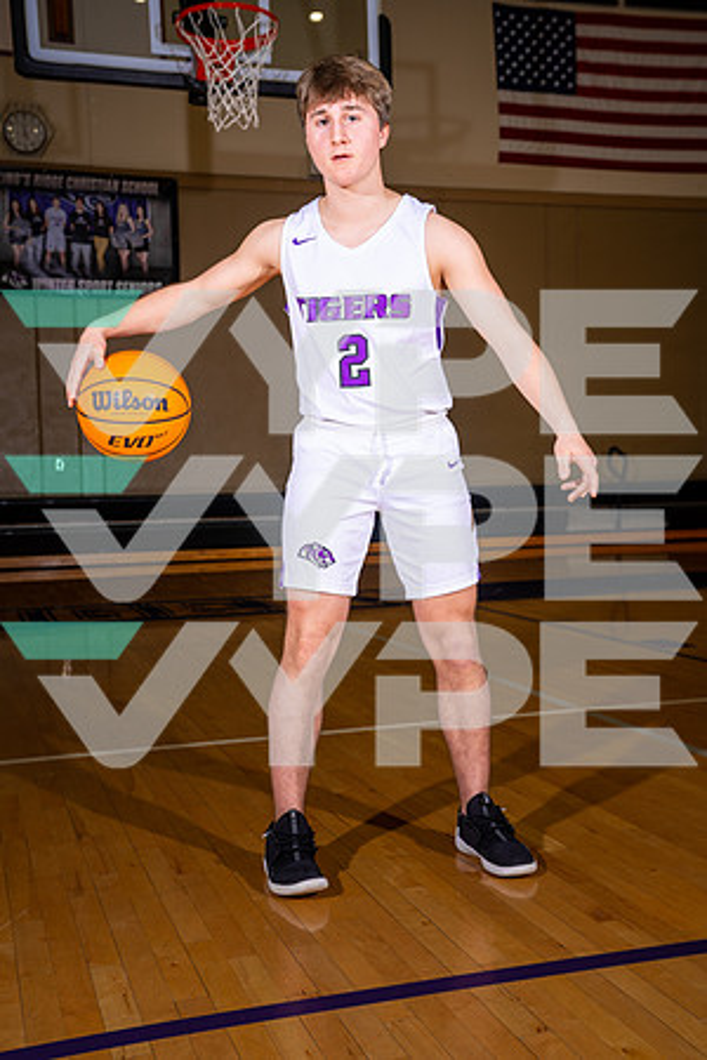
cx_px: 354
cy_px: 530
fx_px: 1267
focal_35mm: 43
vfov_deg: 45.4
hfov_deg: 31.2
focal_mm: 43
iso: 200
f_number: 5.6
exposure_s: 1/125
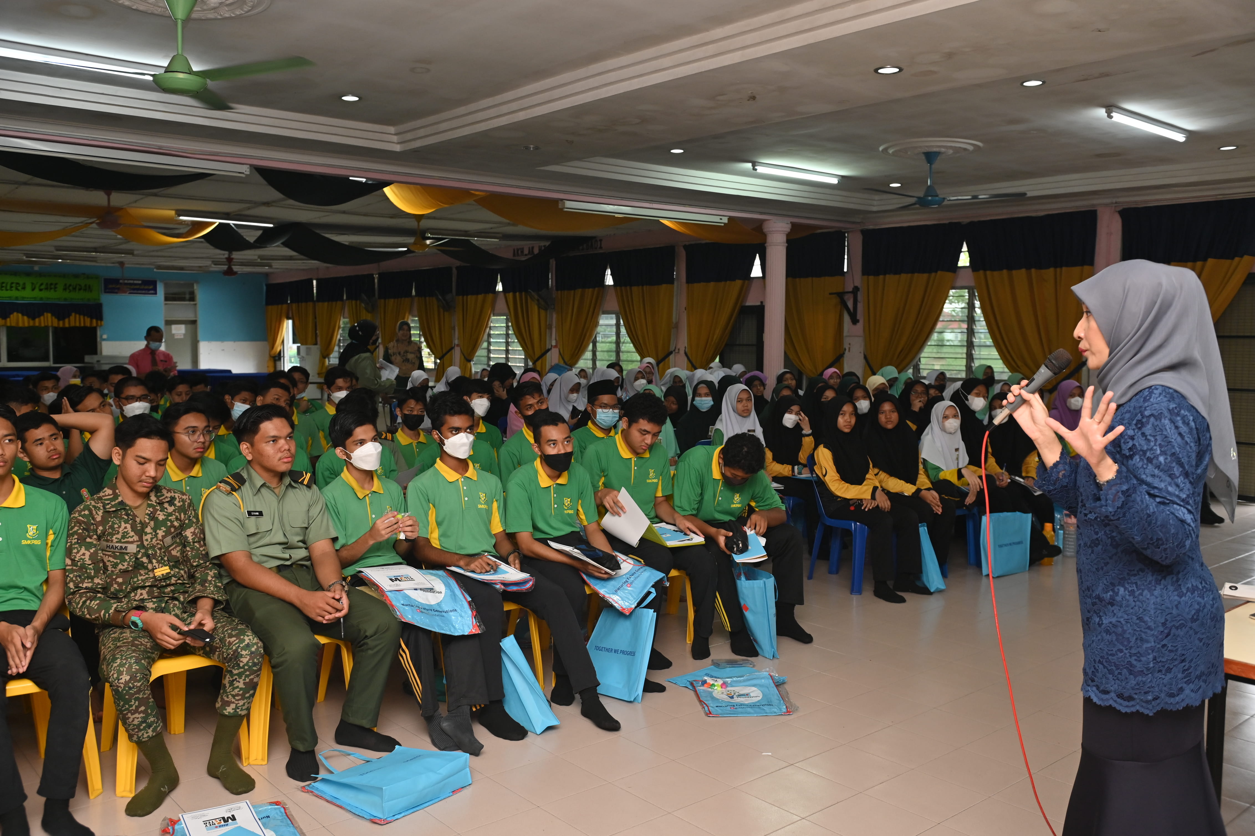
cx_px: 628
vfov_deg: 42.3
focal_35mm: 31
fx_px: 1080
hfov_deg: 60.3
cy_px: 418
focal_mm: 31
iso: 640
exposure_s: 1/160
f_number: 3.5
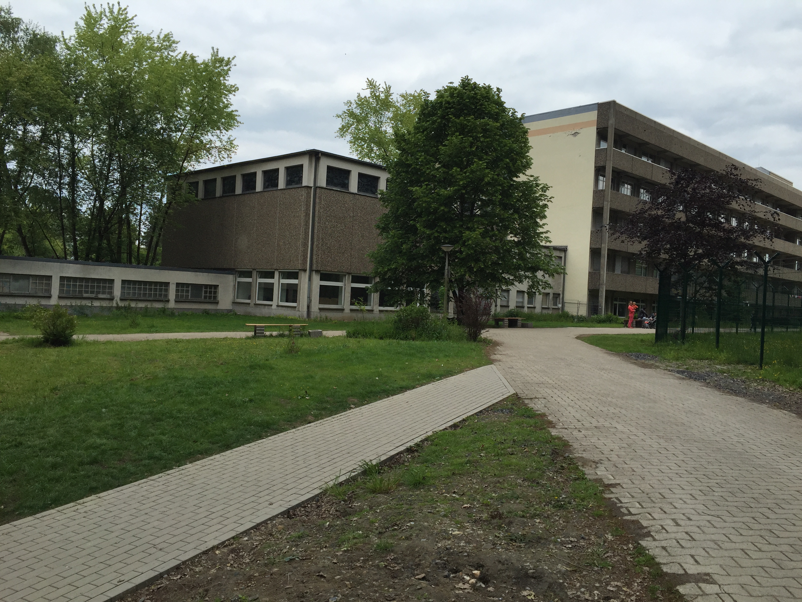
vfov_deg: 48.2
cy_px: 301
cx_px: 401
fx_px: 672
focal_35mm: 29
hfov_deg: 61.7
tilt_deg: +1.9
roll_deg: -3.4
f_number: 2.2
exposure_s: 1/1721
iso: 32
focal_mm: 4.15
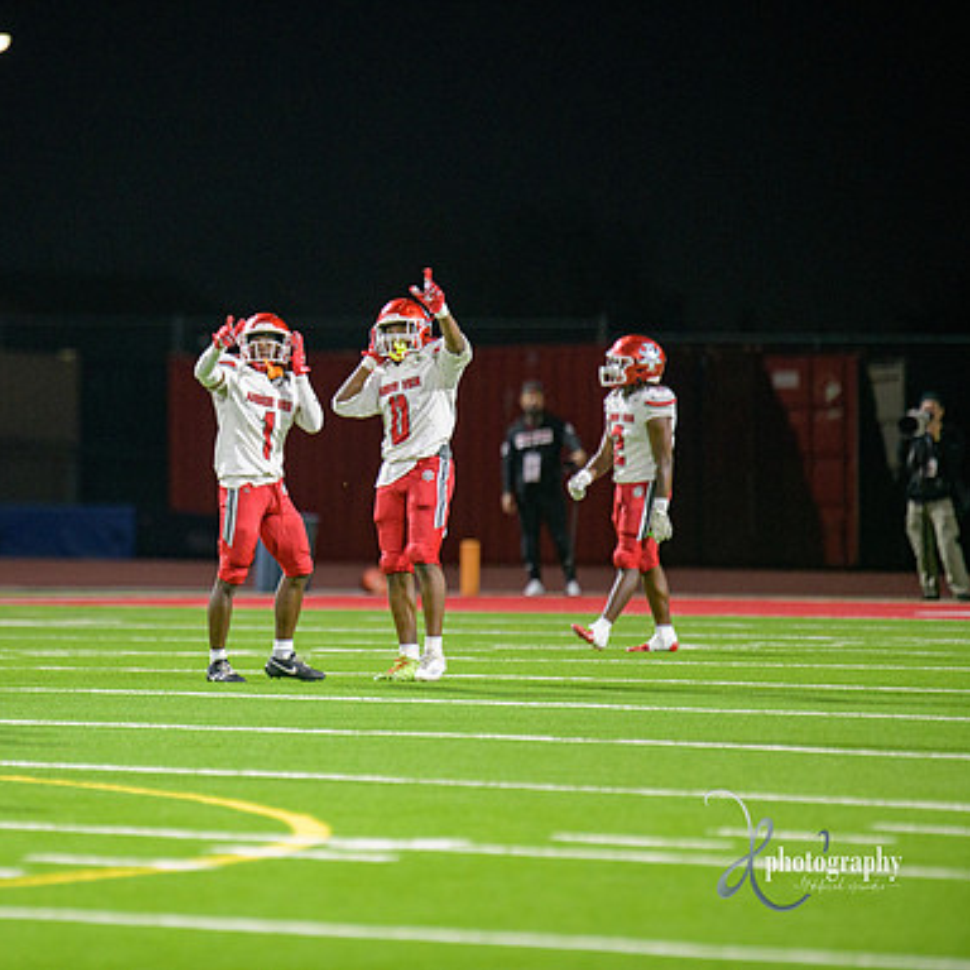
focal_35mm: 385
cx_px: 242
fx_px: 12206
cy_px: 486
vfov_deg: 4.6
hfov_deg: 4.5
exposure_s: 1/250
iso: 2000
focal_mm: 300
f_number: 2.8
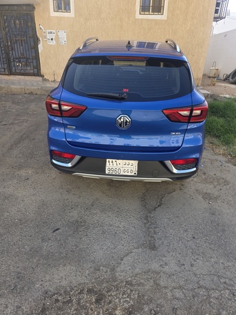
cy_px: 158
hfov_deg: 58.9
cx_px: 118
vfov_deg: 73.9
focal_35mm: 23
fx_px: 209
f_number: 1.7
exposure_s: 1/370
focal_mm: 6.3
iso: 25
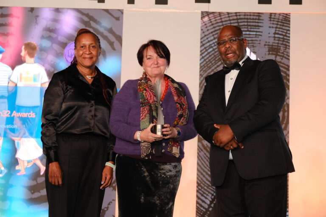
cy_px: 108
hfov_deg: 25.4
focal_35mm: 80
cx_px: 163
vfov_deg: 17.1
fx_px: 724
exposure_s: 1/80
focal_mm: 53.3
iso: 1600
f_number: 5
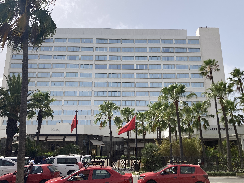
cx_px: 120
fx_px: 247
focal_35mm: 35
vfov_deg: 40.7
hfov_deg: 52.6
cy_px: 87
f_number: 1.8
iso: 20
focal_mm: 3.99
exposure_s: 1/3040
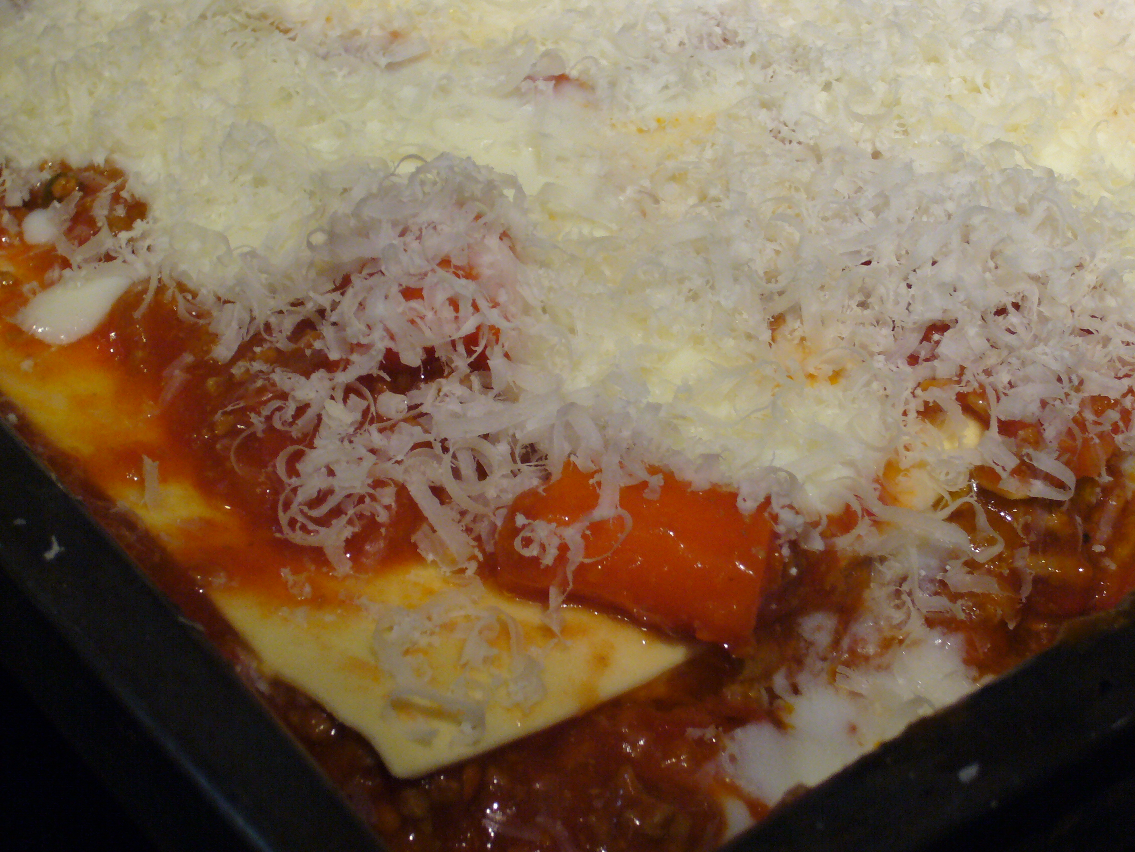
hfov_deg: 22.8
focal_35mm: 86
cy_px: 426
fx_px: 2820
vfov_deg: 17.2
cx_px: 568
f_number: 4.5
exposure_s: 1/10
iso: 200
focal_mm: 14.3
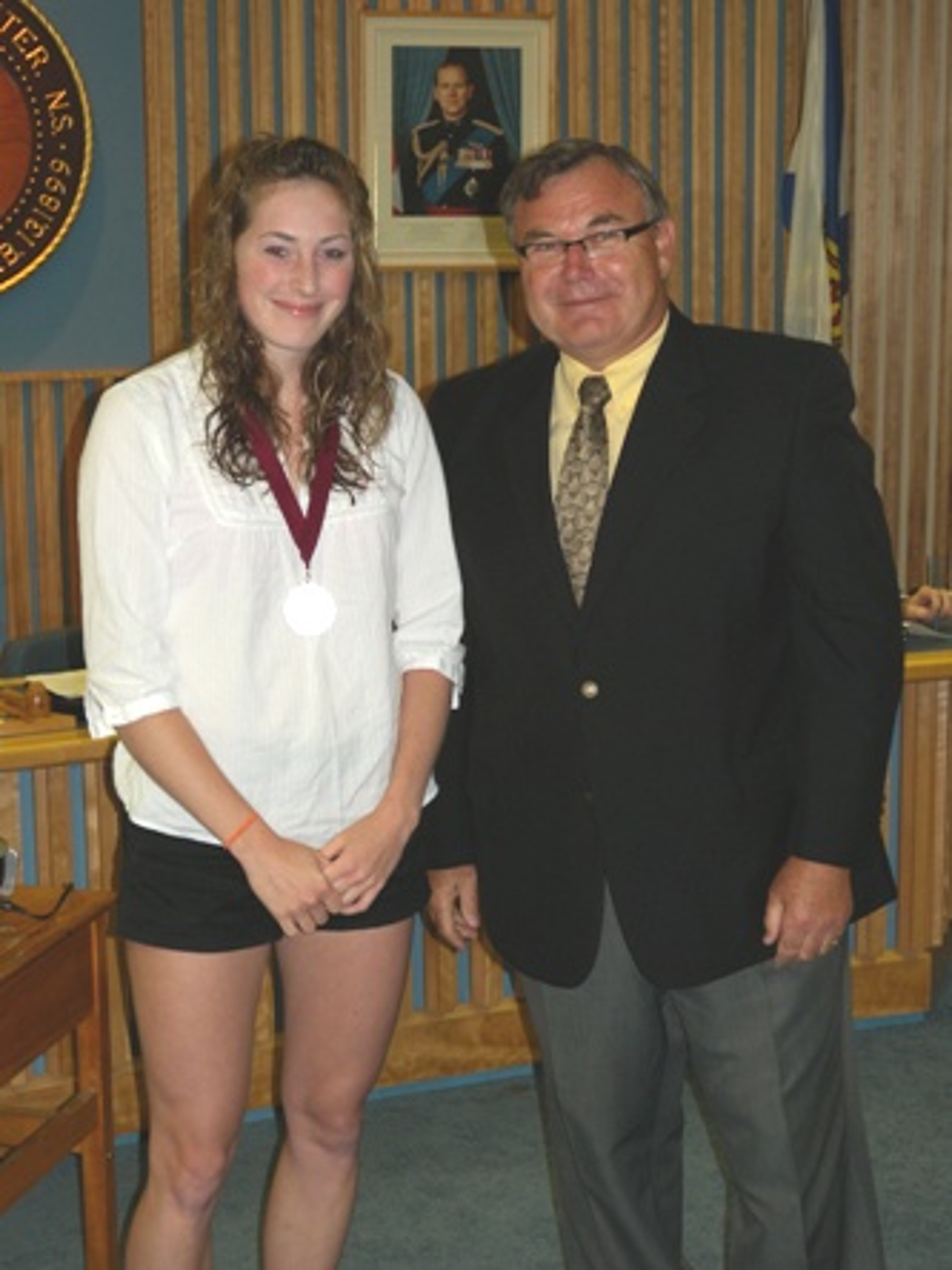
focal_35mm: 63
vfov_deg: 30.7
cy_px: 635
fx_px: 2310
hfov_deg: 23.3
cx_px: 476
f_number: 4.1
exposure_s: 1/60
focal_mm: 13.6
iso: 97
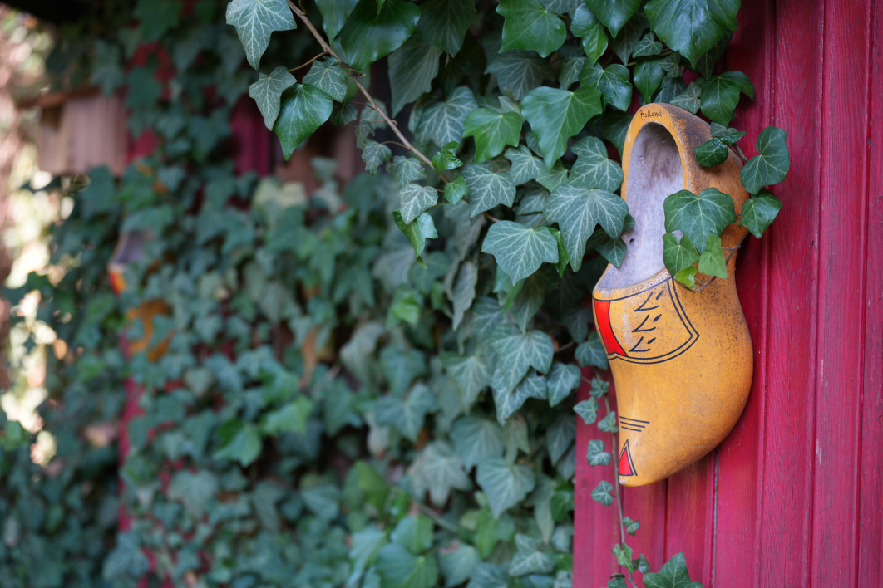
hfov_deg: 33.4
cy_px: 294
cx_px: 442
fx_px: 1472
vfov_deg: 22.6
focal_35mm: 60
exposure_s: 1/125
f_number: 2.8
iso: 320
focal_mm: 60
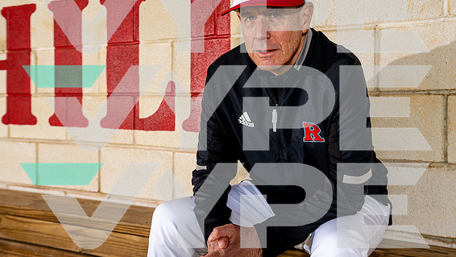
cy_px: 103
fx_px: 581
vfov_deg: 24.9
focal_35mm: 48
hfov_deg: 42.8
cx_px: 245
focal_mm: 40
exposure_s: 1/250
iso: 100
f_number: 5.6
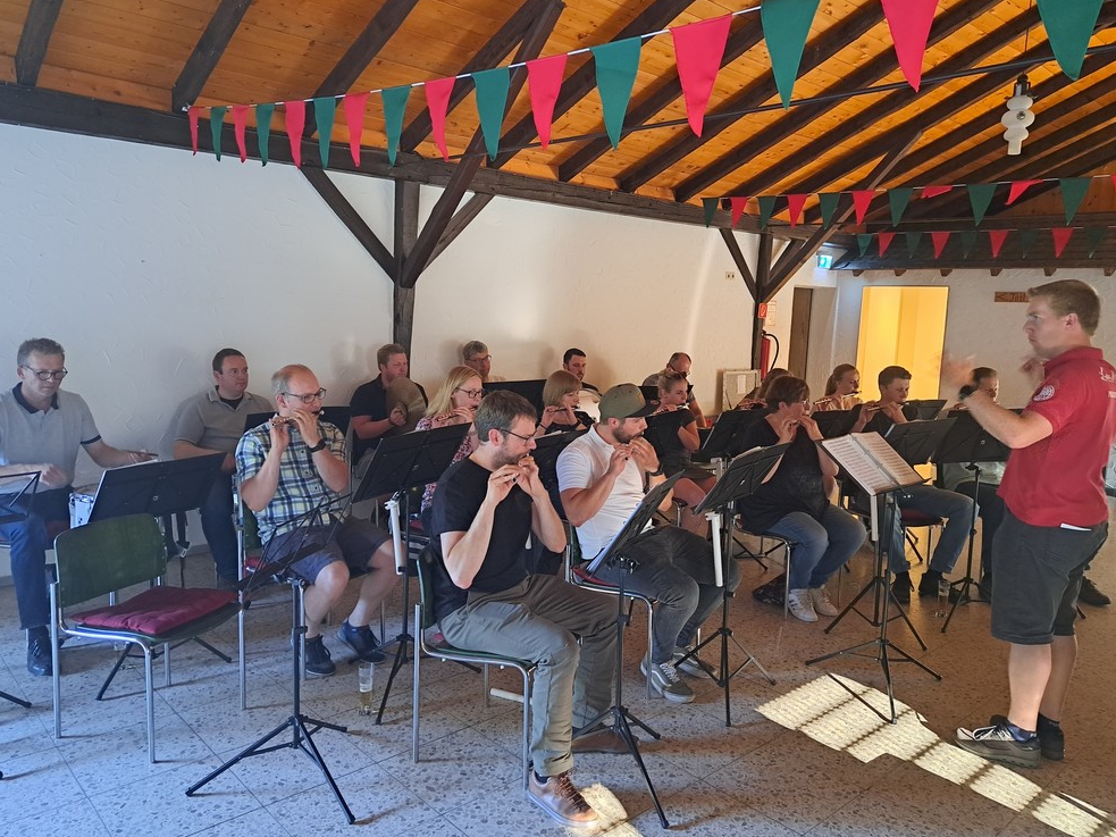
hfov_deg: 69.4
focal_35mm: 25
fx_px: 806
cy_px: 415
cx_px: 570
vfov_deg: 54.9
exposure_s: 1/25
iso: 640
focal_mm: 5.23
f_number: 1.8
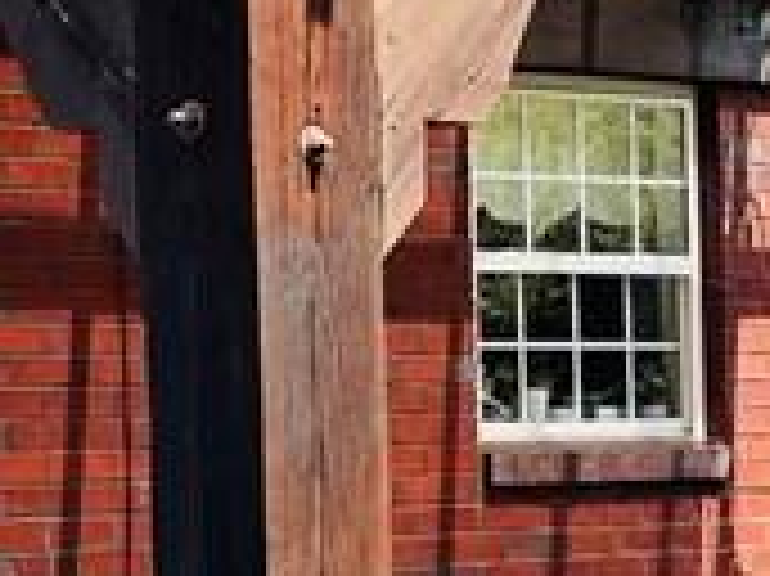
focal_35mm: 156
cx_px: 356
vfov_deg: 9.5
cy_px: 454
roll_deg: +2.0
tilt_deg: +1.6
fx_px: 3468
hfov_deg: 12.7
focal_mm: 4.2
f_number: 1.6
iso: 32
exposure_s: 1/1667
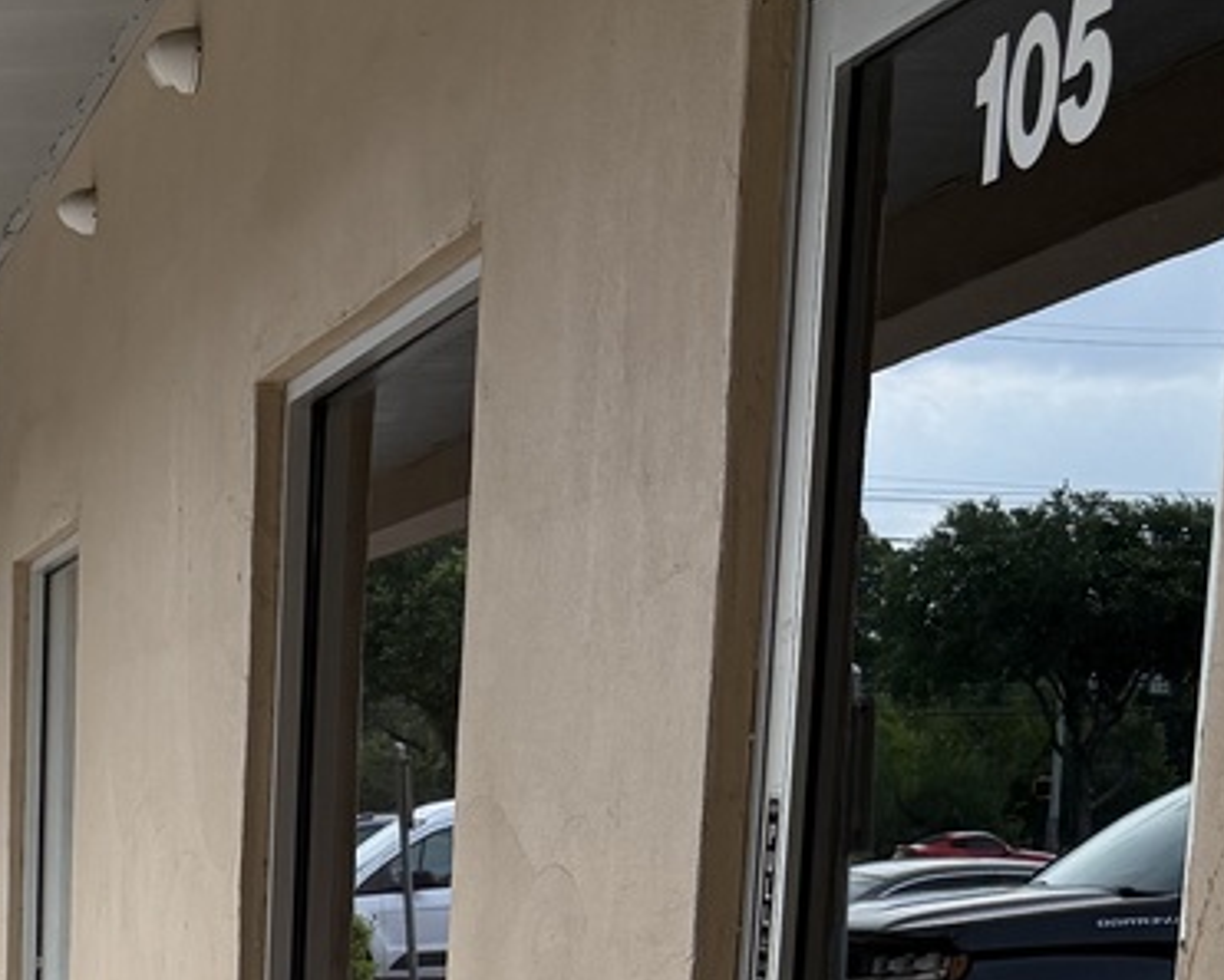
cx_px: -327
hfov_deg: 19.5
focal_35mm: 91
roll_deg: +1.5
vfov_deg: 15.5
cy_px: 1488
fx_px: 3297
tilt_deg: -10.7
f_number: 1.78
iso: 100
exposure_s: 1/1271
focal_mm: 6.76
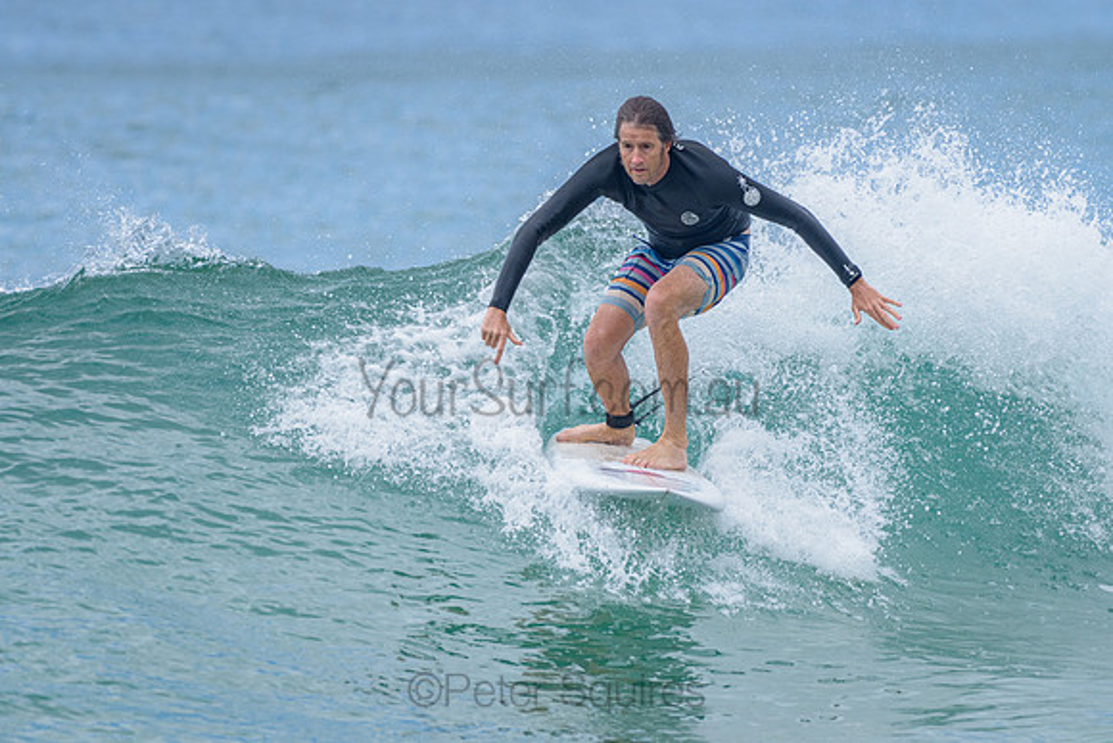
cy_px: 363
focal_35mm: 613
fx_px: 18965
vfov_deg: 2.2
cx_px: 511
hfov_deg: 3.4
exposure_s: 1/2000
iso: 640
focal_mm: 500
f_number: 5.6
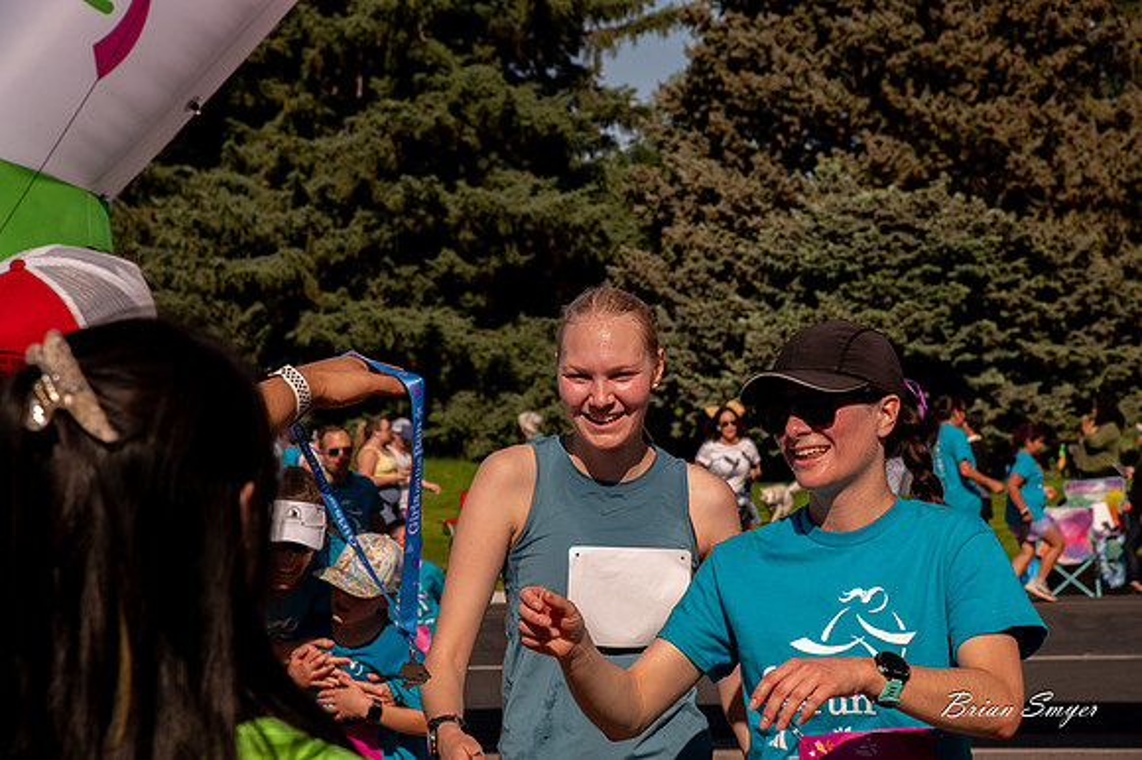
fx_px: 3170
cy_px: 380
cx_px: 571
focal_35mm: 100
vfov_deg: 13.7
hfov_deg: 20.4
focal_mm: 100
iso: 800
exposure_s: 1/1600
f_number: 11
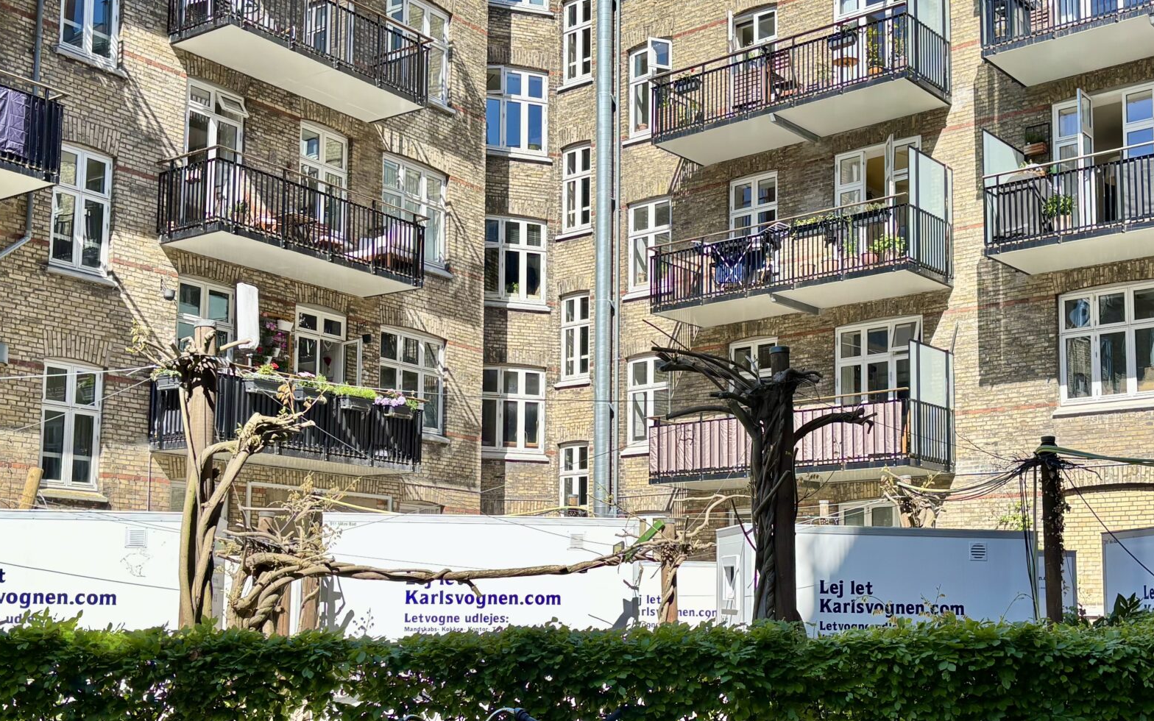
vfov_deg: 28.4
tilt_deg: +6.0
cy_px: 477
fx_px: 1415
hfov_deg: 44.3
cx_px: 649
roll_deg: -0.4
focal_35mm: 45
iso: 50
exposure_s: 1/1590
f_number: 1.6
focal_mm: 5.96
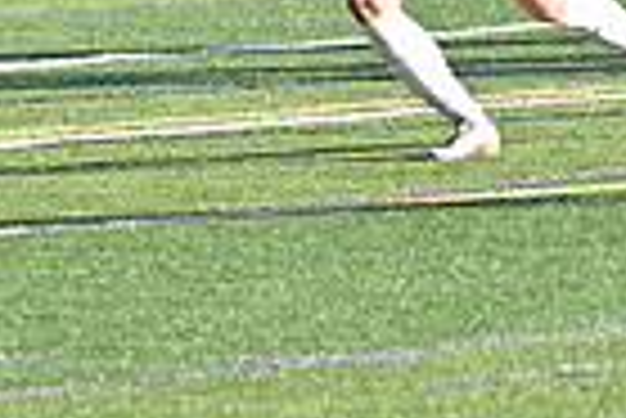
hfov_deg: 1.6
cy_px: -146
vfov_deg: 1.1
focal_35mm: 1254
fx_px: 21828
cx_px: 1081
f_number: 2.8
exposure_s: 1/1600
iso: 200
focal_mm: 200
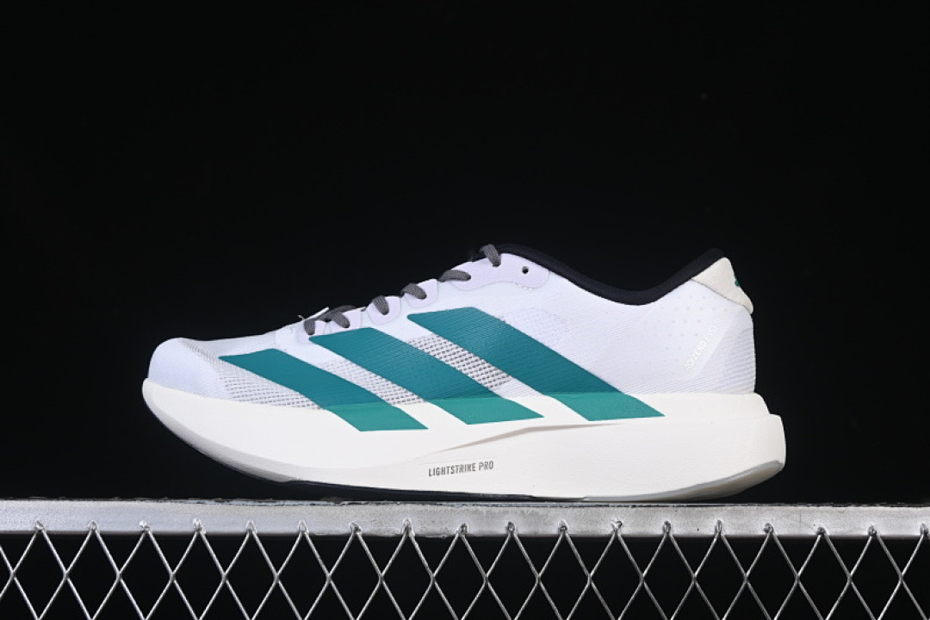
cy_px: 310
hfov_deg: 27.0
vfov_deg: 18.2
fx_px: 1937
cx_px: 465
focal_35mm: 75
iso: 160
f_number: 8
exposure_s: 1/100
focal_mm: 50
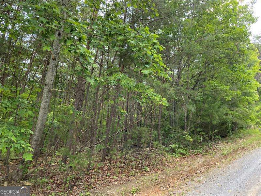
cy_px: 98
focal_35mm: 29
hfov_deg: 61.7
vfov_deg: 48.2
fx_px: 219
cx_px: 130
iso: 64
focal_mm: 3
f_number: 1.8
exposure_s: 1/122
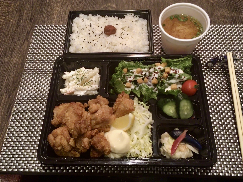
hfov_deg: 61.7
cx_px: 122
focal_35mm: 29
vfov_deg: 48.2
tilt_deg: -61.9
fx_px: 204
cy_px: 91
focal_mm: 4.15
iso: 32
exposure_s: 1/30
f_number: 2.2
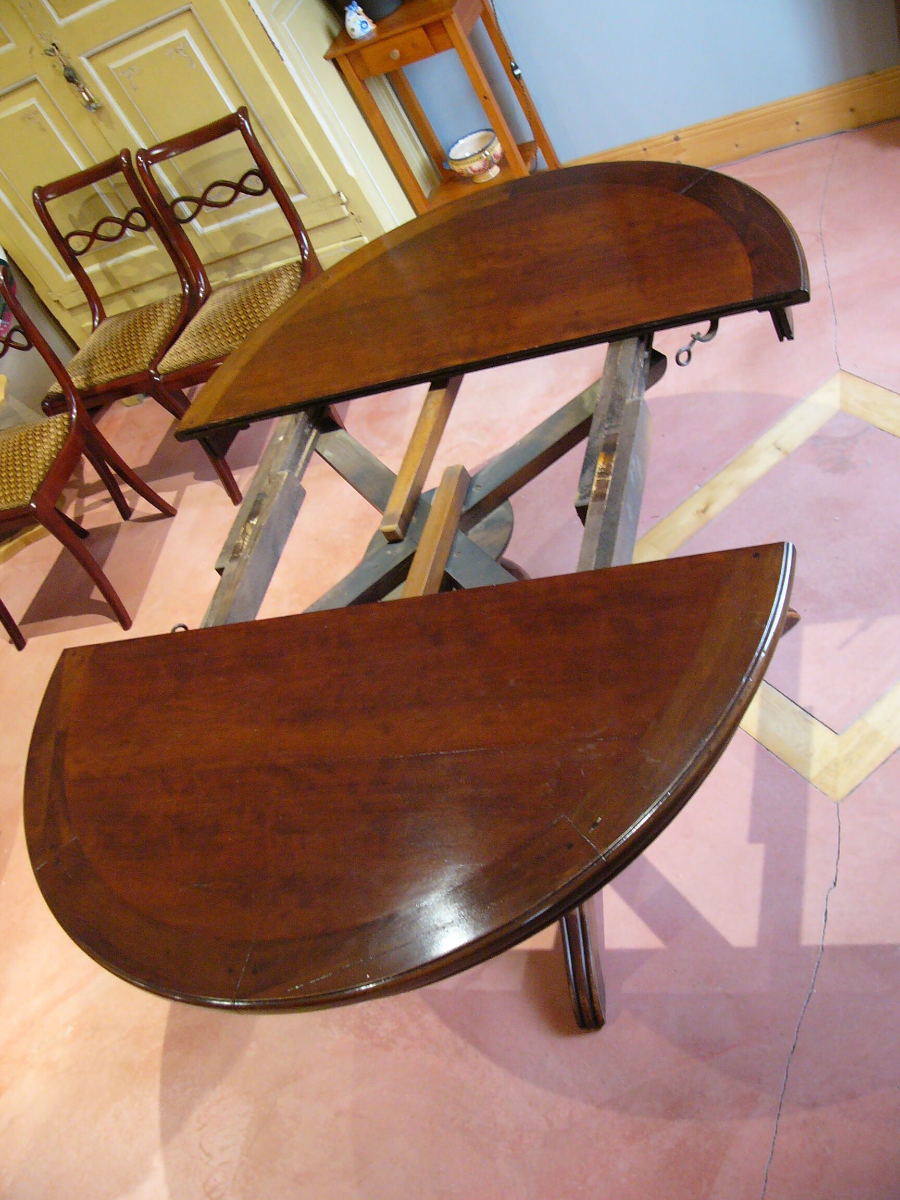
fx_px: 1248
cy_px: 600
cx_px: 450
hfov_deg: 39.7
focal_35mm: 36
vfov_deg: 51.4
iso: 200
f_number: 2.8
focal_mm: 6
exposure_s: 1/4
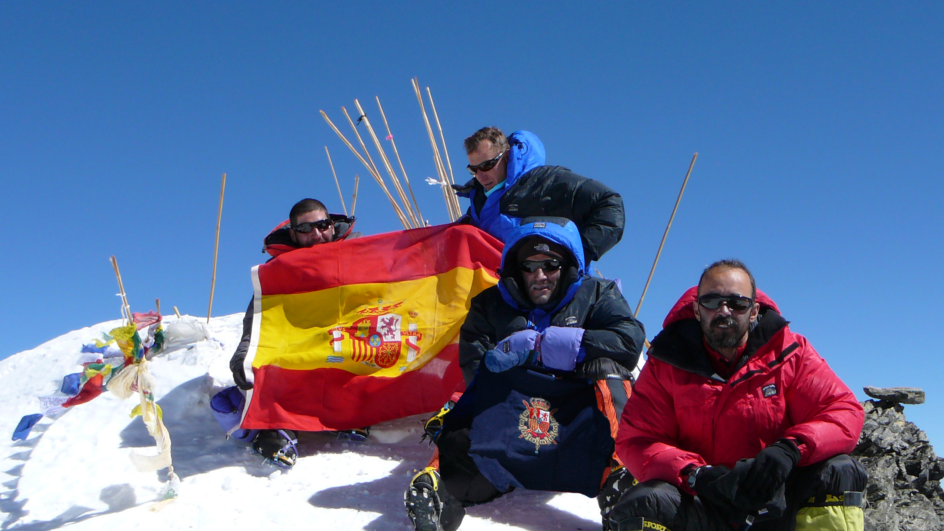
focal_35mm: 72
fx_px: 1802
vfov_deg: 16.7
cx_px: 477
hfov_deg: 29.4
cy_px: 327
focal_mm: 9.1
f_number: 5.6
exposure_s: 1/400
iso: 80
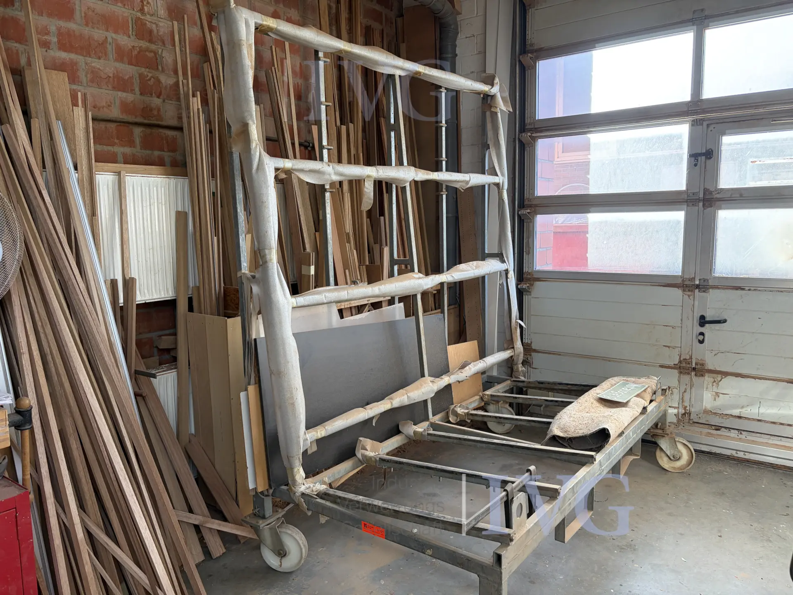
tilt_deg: -4.3
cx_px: 396
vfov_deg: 53.1
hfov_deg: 67.3
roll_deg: +1.1
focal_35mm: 26
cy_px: 298
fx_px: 596
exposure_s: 1/100
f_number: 1.6
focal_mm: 5.96
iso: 64
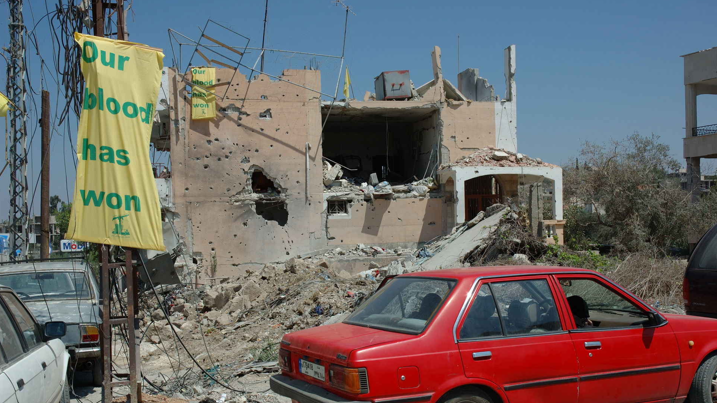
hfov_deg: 47.8
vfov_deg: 28.0
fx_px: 809
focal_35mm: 43
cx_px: 358
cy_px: 233
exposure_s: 1/400
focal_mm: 27
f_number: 11
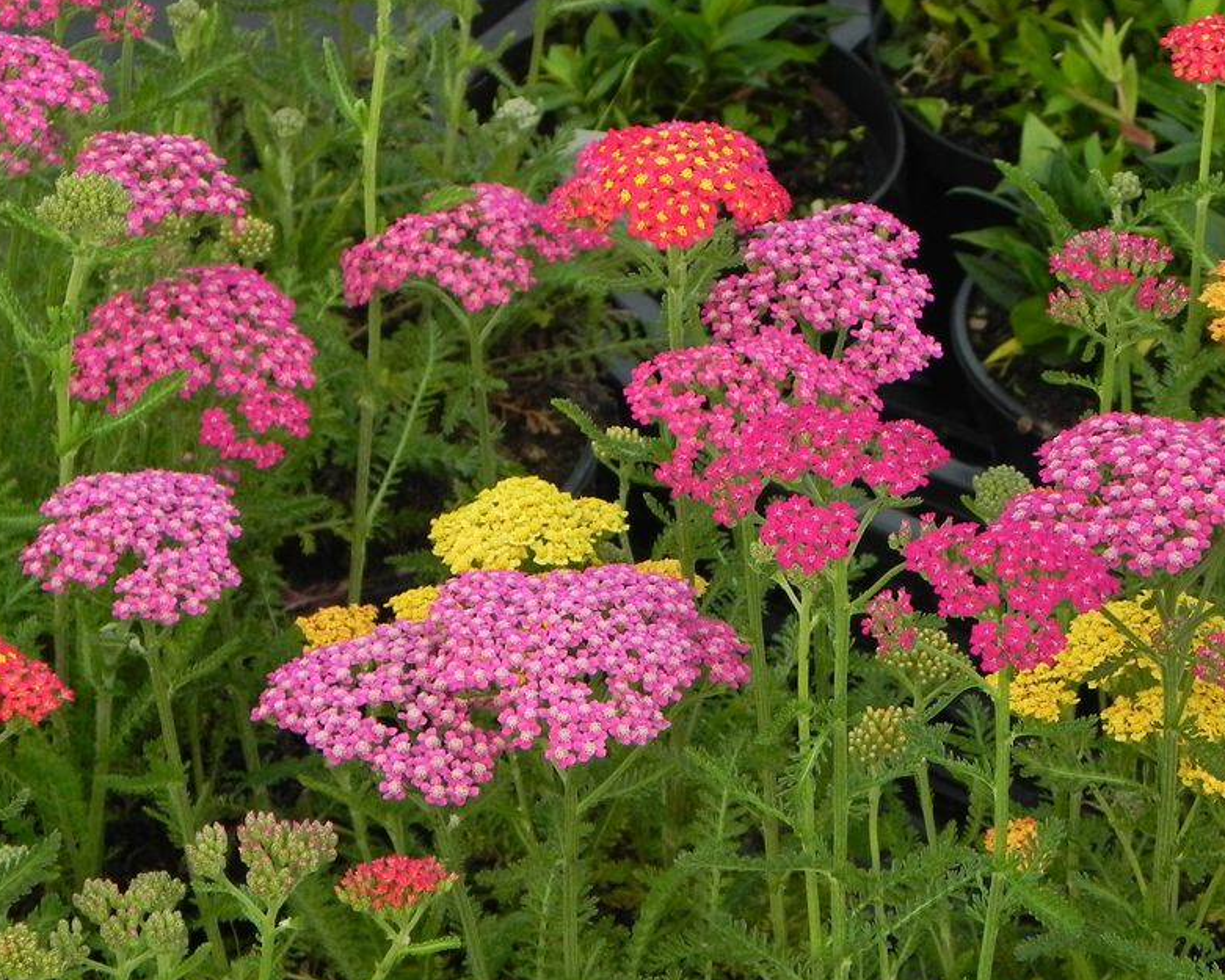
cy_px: 594
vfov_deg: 9.0
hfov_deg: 11.2
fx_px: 6237
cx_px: 581
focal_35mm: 172
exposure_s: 1/30
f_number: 5
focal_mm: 23
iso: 160
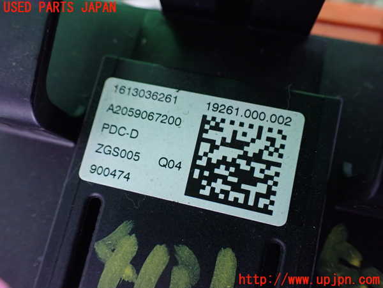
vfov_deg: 46.8
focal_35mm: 30
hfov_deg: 60.0
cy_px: 144
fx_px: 332
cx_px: 192
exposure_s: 1/60
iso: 800
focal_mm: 5.4
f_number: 2.3
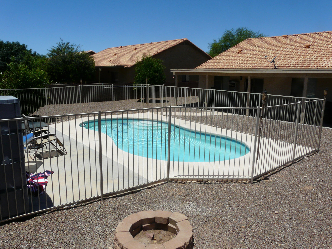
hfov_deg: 63.4
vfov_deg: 49.7
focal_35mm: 28
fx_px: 269
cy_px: 124
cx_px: 166
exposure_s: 1/400
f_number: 8
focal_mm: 4.6
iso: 100
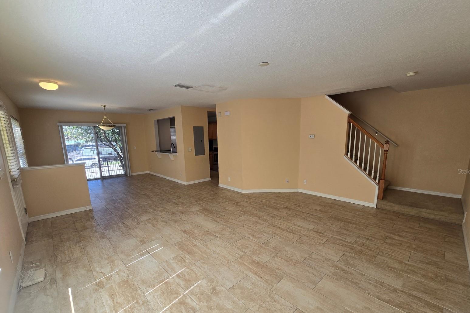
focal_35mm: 14
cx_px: 243
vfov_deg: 81.0
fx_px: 183
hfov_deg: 104.2
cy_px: 171
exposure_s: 1/173
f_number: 2.2
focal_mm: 2.2
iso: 50
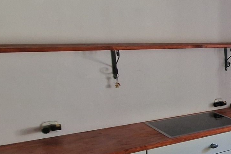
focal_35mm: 48
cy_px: 93
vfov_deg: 28.0
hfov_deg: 28.8
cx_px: 334
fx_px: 308
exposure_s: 1/40
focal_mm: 2.2
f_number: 2.2
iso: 320
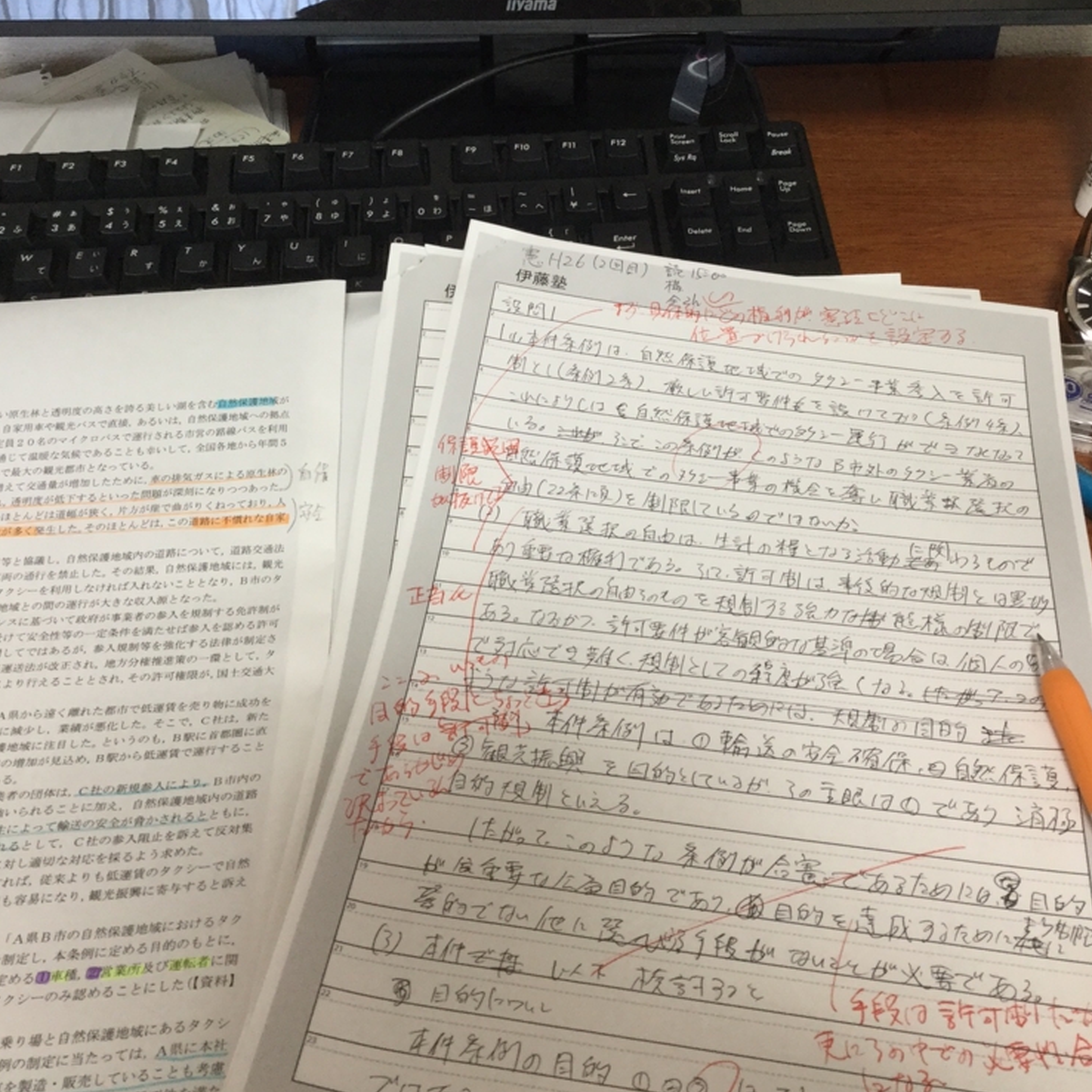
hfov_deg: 43.9
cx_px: 543
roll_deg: +1.1
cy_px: 368
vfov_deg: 43.3
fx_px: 1356
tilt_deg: -39.8
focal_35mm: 38
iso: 50
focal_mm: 3.3
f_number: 2.4
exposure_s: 1/30
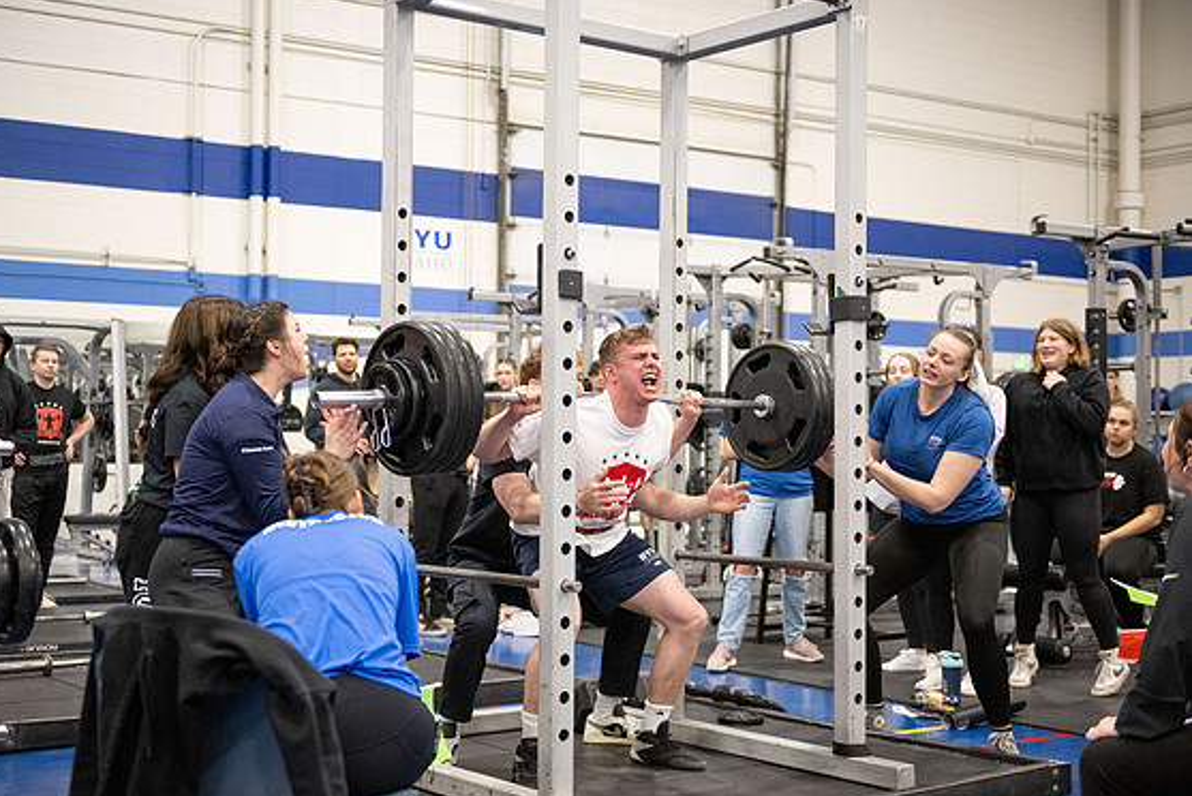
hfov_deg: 39.6
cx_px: 574
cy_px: 408
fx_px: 1656
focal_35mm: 50
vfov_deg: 27.0
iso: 6400
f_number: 2.8
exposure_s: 1/200
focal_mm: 48
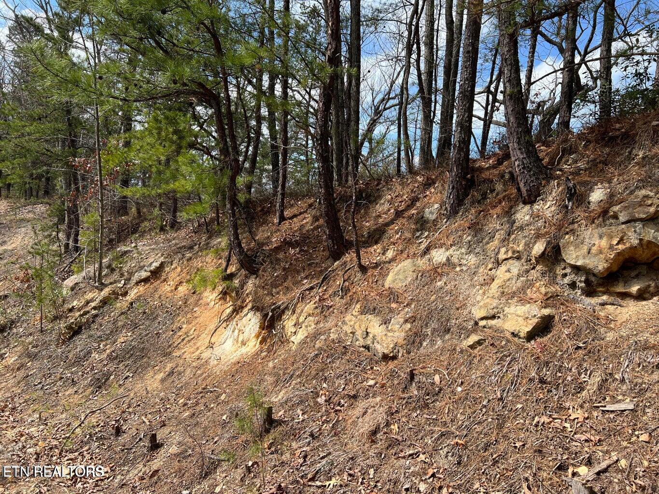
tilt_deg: -5.1
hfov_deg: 67.3
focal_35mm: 26
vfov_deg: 53.1
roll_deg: -5.9
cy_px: 247
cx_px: 330
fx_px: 495
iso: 50
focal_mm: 5.7
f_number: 1.5
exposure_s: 1/2083
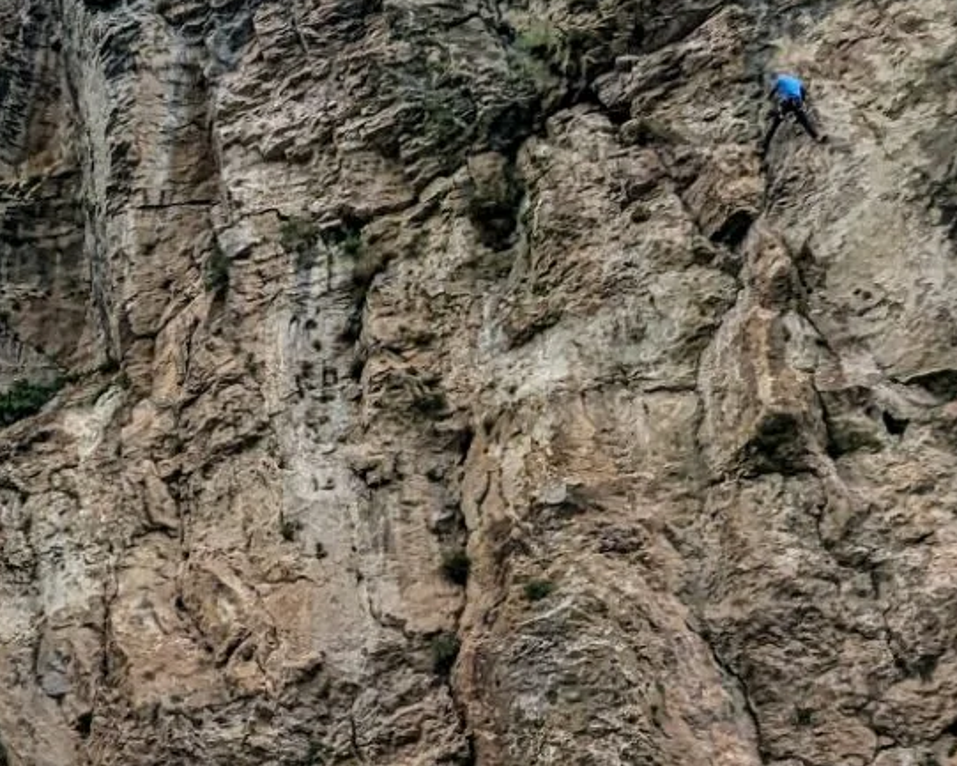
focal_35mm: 47
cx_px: -170
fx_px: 1331
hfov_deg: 33.0
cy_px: 647
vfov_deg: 31.0
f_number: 2.2
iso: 47
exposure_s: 1/66.2
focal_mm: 1.95
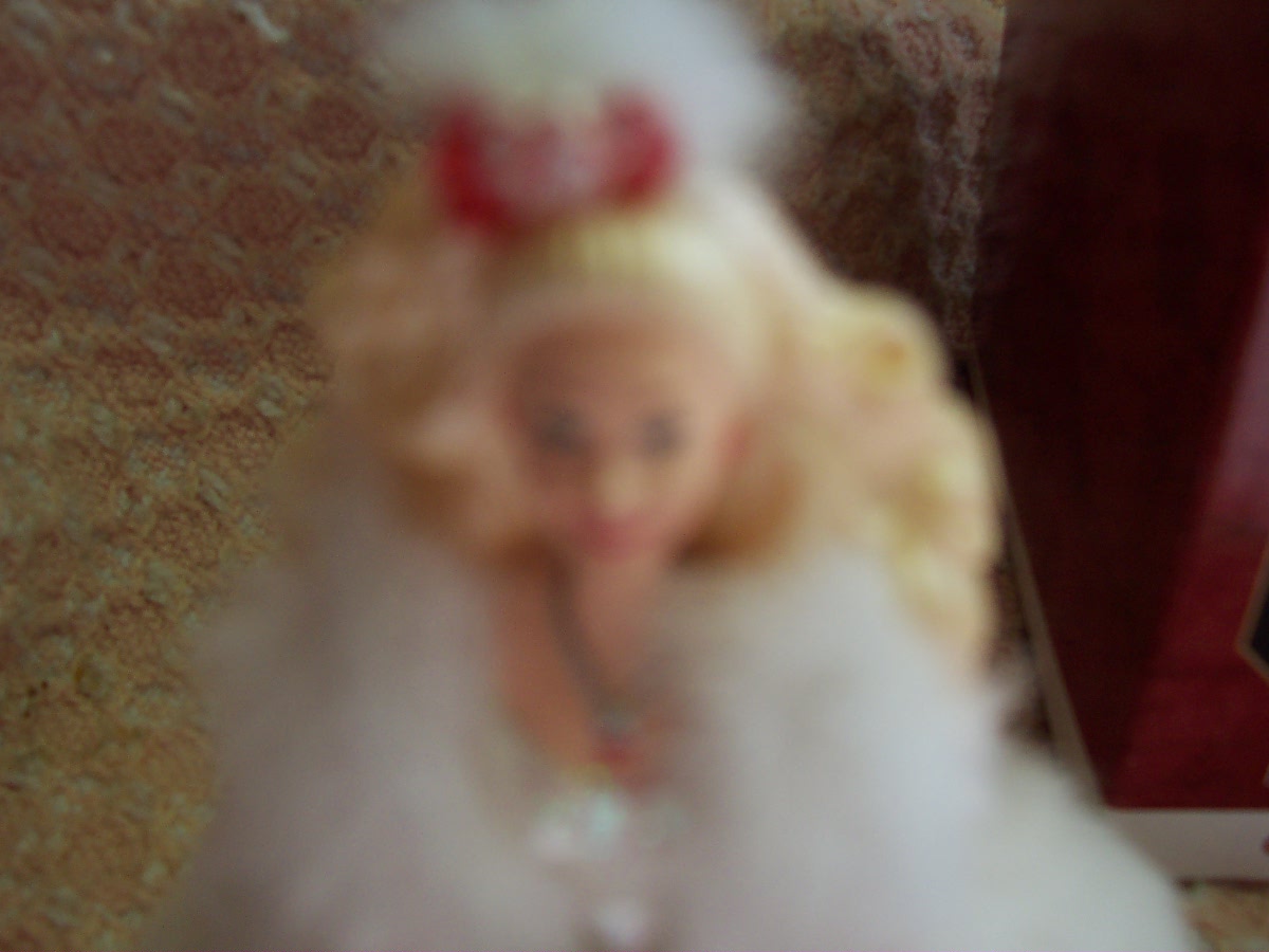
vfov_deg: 38.7
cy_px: 476
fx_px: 1356
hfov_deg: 50.1
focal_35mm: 37
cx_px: 634
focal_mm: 5.6
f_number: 2.8
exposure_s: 1/180
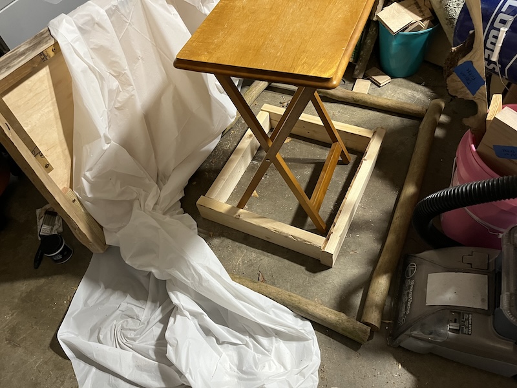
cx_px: 258
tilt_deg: -53.5
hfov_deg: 67.3
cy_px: 194
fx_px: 388
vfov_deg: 53.1
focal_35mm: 26
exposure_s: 1/40
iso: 400
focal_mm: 5.1
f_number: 1.6
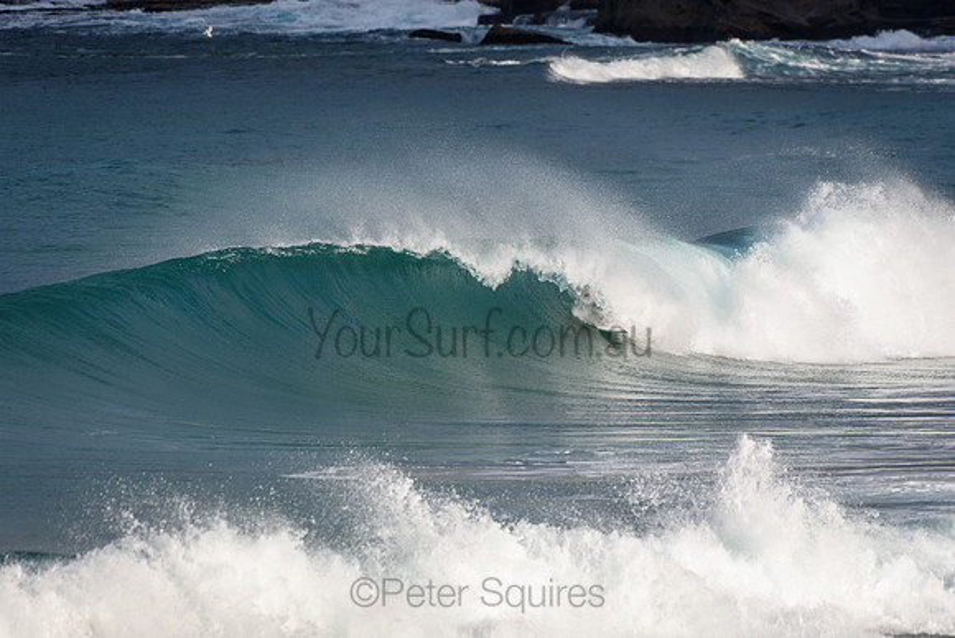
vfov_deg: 1.8
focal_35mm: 750
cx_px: 478
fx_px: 19900
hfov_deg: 2.7
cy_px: 319
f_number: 5.6
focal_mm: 500
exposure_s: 1/2000
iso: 280
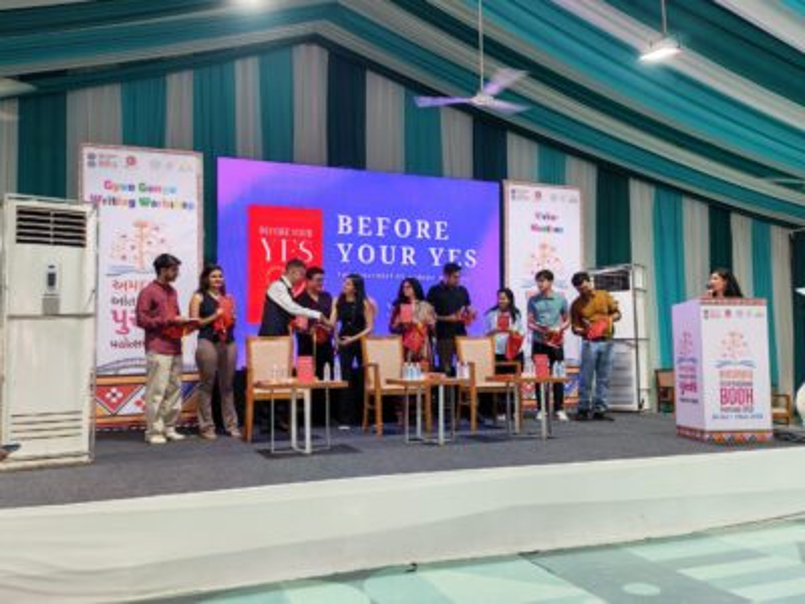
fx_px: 721
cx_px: 402
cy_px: 302
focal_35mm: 31
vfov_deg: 45.4
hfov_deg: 58.4
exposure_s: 1/100
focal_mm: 6.12
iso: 640
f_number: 1.9
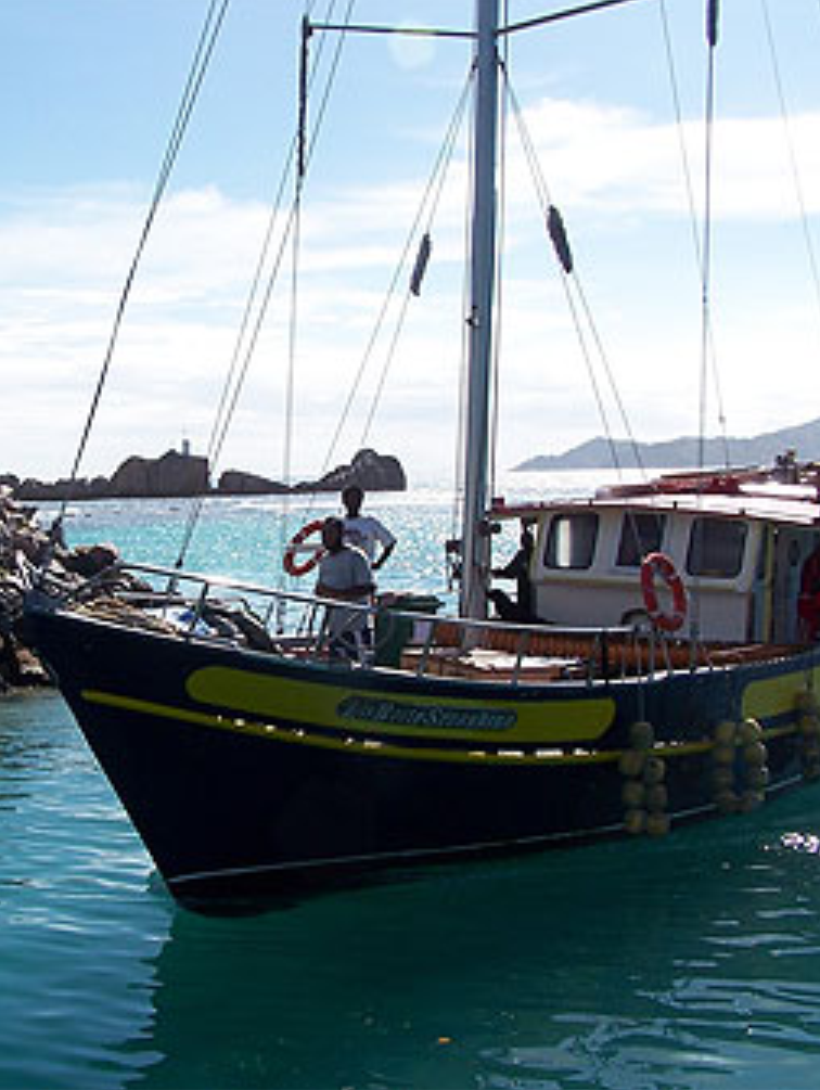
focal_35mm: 51
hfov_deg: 28.4
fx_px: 1608
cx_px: 260
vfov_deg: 37.5
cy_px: 543
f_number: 5.6
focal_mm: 6.3
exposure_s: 1/500
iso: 80
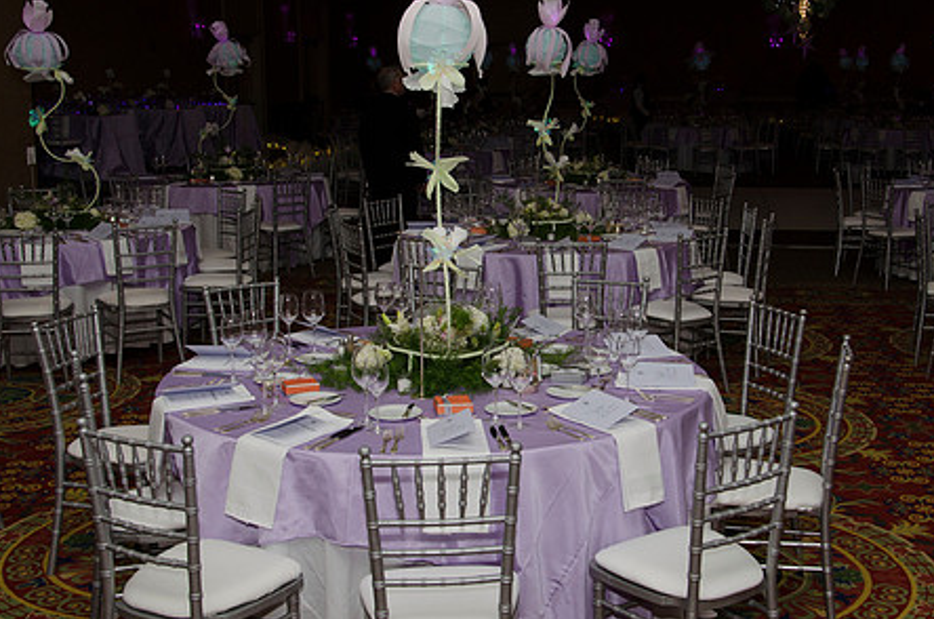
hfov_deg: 40.3
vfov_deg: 27.4
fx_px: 1269
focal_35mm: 49
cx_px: 547
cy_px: 301
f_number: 5.6
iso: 400
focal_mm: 25
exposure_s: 1/40
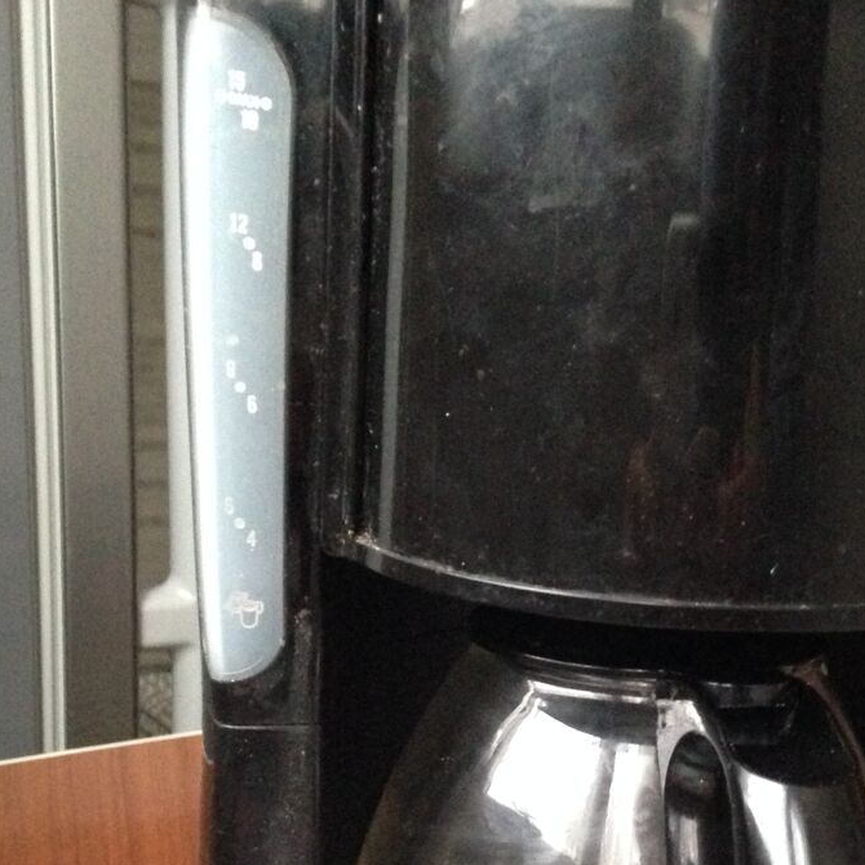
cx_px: 599
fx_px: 1640
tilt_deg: -15.8
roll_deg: -1.0
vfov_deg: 29.1
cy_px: 644
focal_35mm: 58
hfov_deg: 29.3
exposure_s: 1/15
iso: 800
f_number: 2.4
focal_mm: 4.12
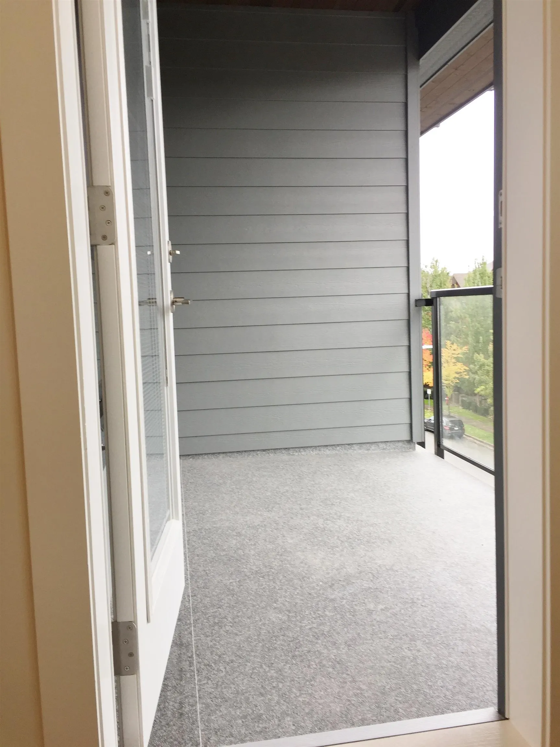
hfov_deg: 48.2
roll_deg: +2.6
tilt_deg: -4.4
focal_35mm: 29
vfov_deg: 61.7
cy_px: 374
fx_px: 626
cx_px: 280
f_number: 2.2
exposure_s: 1/60
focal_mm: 4.15
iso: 32
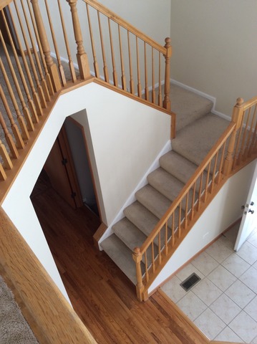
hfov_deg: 42.9
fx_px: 327
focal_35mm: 33
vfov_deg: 55.4
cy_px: 172
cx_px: 128
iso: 32
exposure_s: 1/30
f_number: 2.4
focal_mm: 3.3
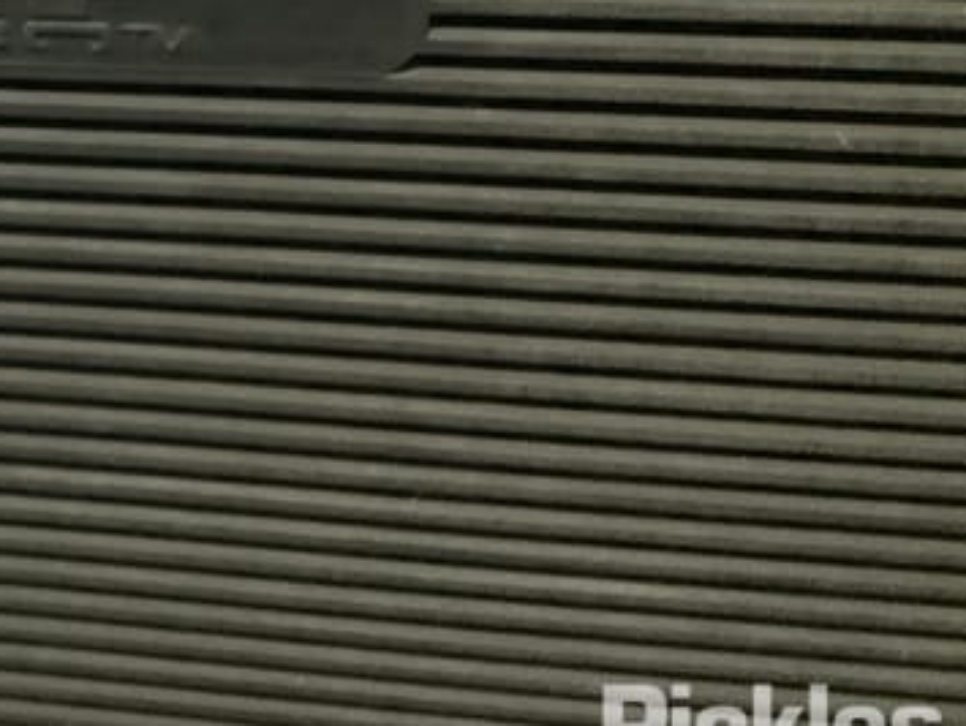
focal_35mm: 67
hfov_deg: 26.9
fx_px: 1872
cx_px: -60
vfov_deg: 21.3
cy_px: 19
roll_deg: +4.8
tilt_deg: -23.9
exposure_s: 1/17
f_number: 2.4
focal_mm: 3.3
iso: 800
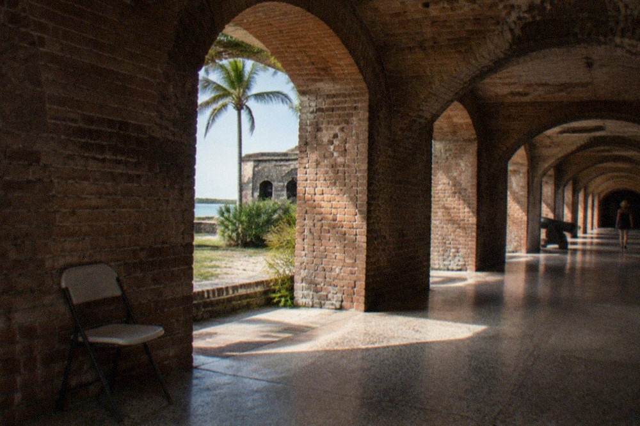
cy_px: 213
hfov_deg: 40.4
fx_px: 871
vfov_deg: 27.5
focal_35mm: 49
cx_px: 320
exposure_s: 1/500
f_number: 5.6
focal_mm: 49
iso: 400
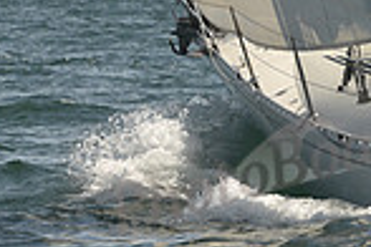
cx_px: 598
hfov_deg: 3.5
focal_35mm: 592
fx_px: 6100
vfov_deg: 2.3
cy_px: 1
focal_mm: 150
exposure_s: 1/640
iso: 250
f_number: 7.1
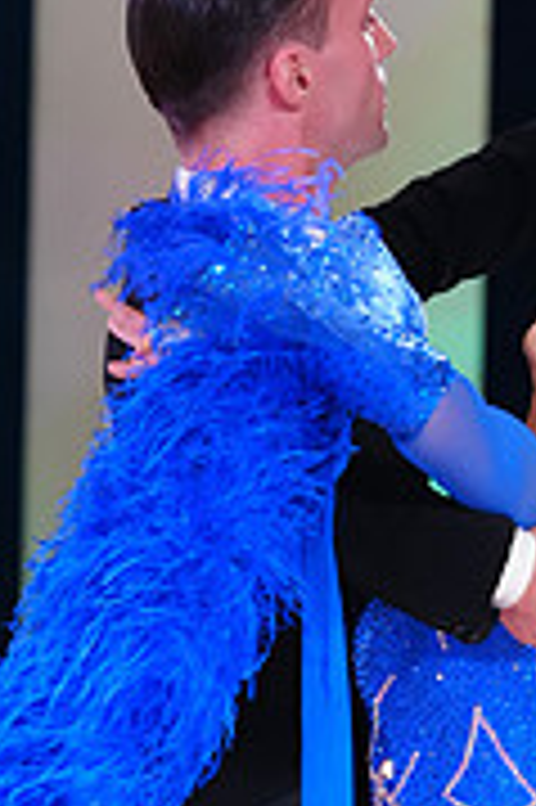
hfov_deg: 3.1
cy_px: 1049
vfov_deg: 4.6
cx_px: 403
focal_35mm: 448
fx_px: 10024
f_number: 4.5
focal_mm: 138
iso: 3200
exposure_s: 1/250
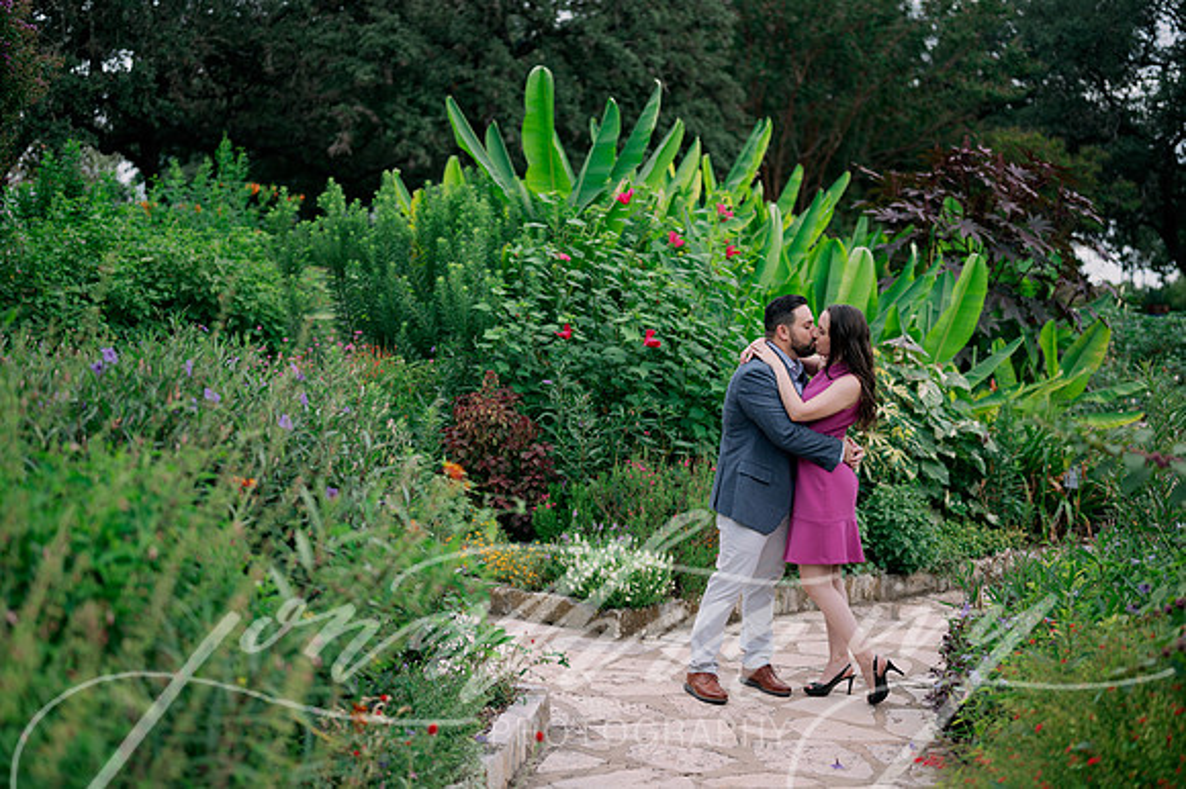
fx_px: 1646
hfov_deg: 39.6
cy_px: 394
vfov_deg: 27.0
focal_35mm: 50
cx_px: 593
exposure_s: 1/800
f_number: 2
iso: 160
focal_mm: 50
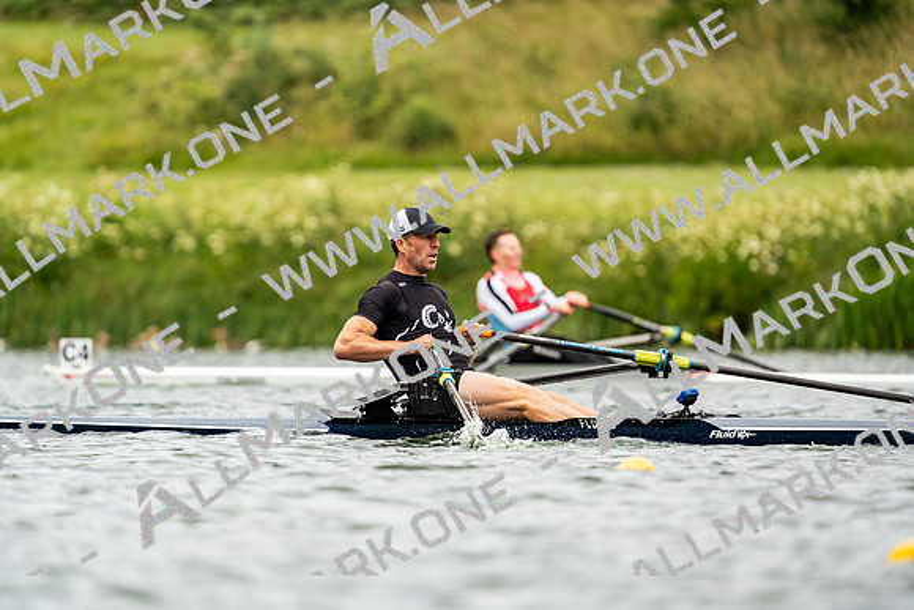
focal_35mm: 600
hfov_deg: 3.4
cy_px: 305
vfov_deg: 2.3
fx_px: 15236
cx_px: 457
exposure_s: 1/2000
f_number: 6.3
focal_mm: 600
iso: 500
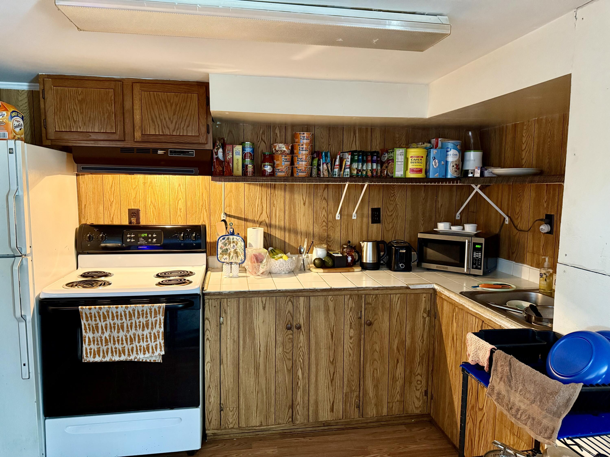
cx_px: 305
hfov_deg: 71.6
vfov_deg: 56.8
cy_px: 228
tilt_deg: -5.8
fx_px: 423
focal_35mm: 24
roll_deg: -0.8
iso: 800
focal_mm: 6.76
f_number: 1.78
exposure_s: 1/40
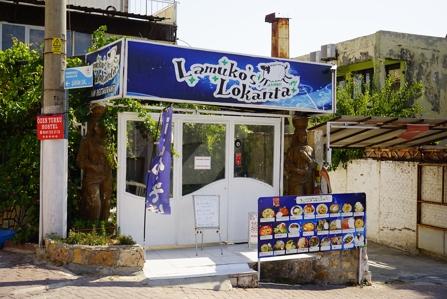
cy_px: 150
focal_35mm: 43
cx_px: 224
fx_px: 534
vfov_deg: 31.2
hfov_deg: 45.4
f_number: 4
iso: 100
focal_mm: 43
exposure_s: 1/800
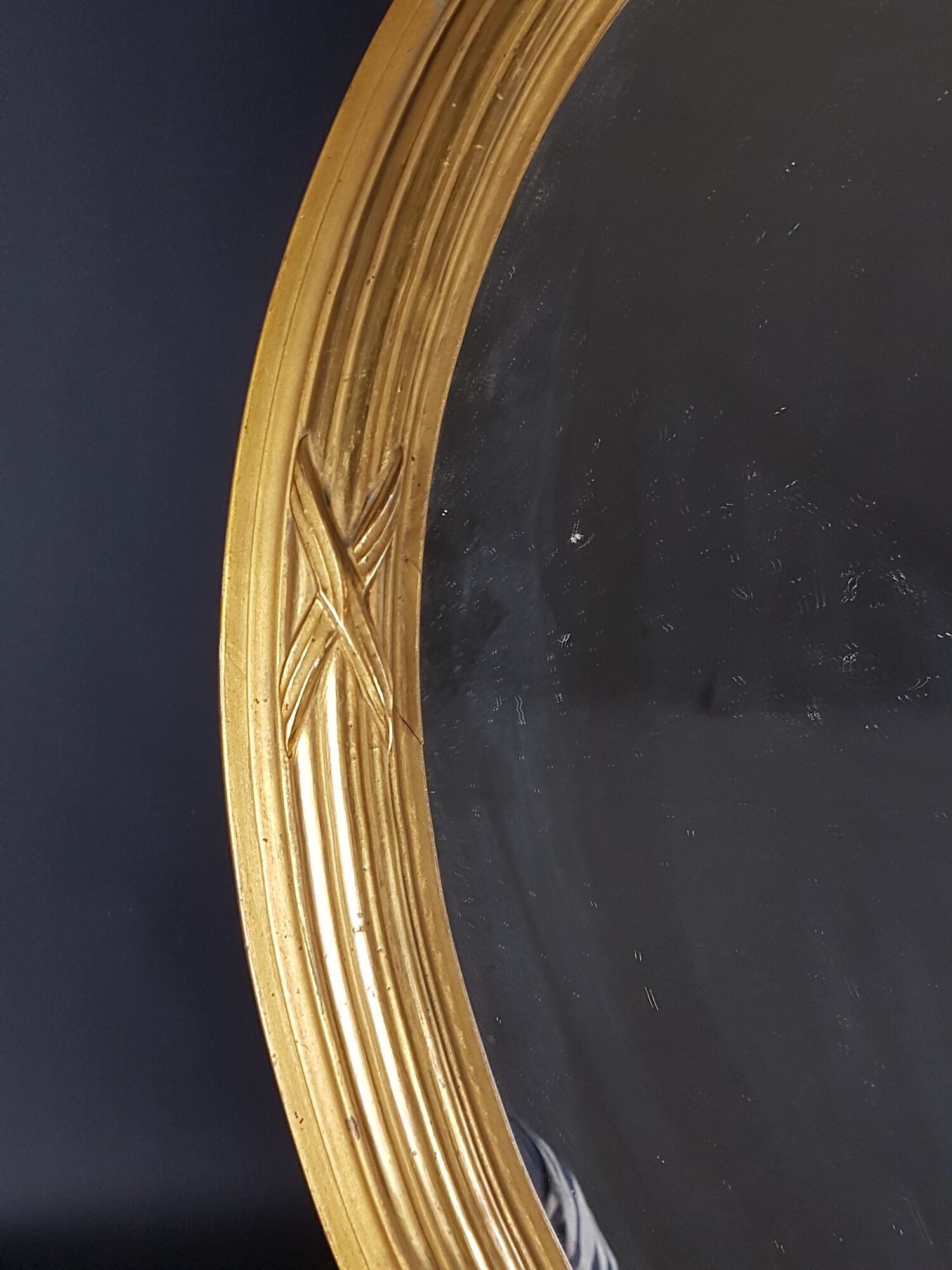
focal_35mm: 26
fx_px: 953
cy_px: 635
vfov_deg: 67.3
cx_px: 476
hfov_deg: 53.1
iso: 320
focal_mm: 4.2
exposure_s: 1/100
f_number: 1.7
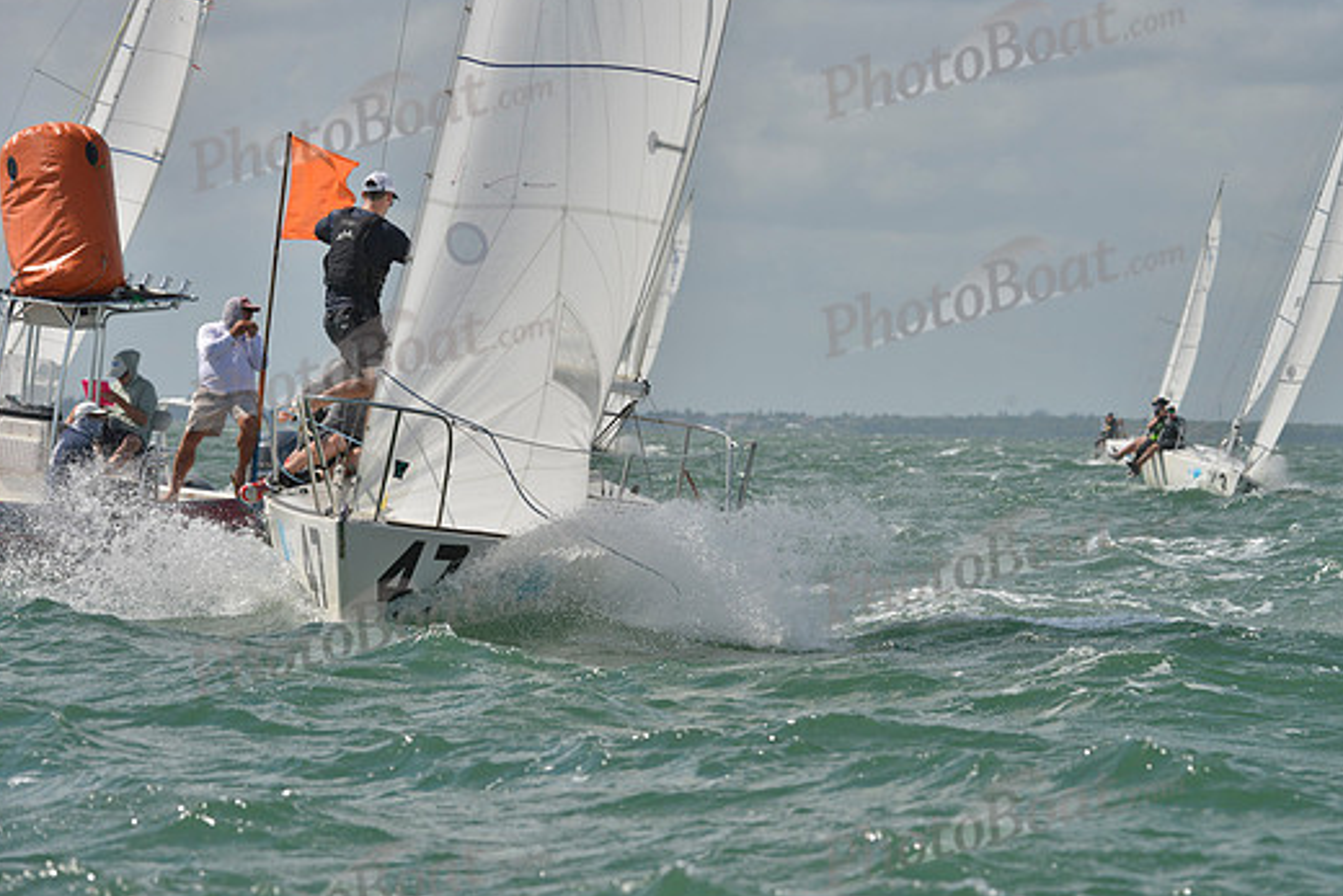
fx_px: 8321
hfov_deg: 9.2
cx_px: 690
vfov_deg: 6.2
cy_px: 461
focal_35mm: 223
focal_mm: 200
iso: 280
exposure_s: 1/1250
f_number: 9
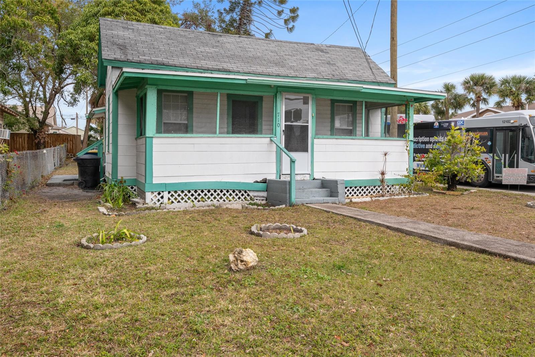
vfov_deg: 47.9
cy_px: 178
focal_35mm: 27
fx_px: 401
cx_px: 268
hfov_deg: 67.4
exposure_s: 1/500
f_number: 9
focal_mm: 27
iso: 250
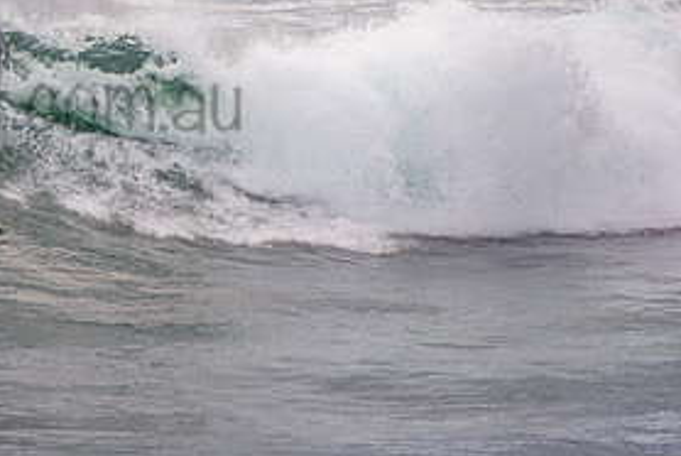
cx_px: -17
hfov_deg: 1.6
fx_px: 23670
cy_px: 75
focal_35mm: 1250
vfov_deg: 1.1
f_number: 5.6
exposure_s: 1/800
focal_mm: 400
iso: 450
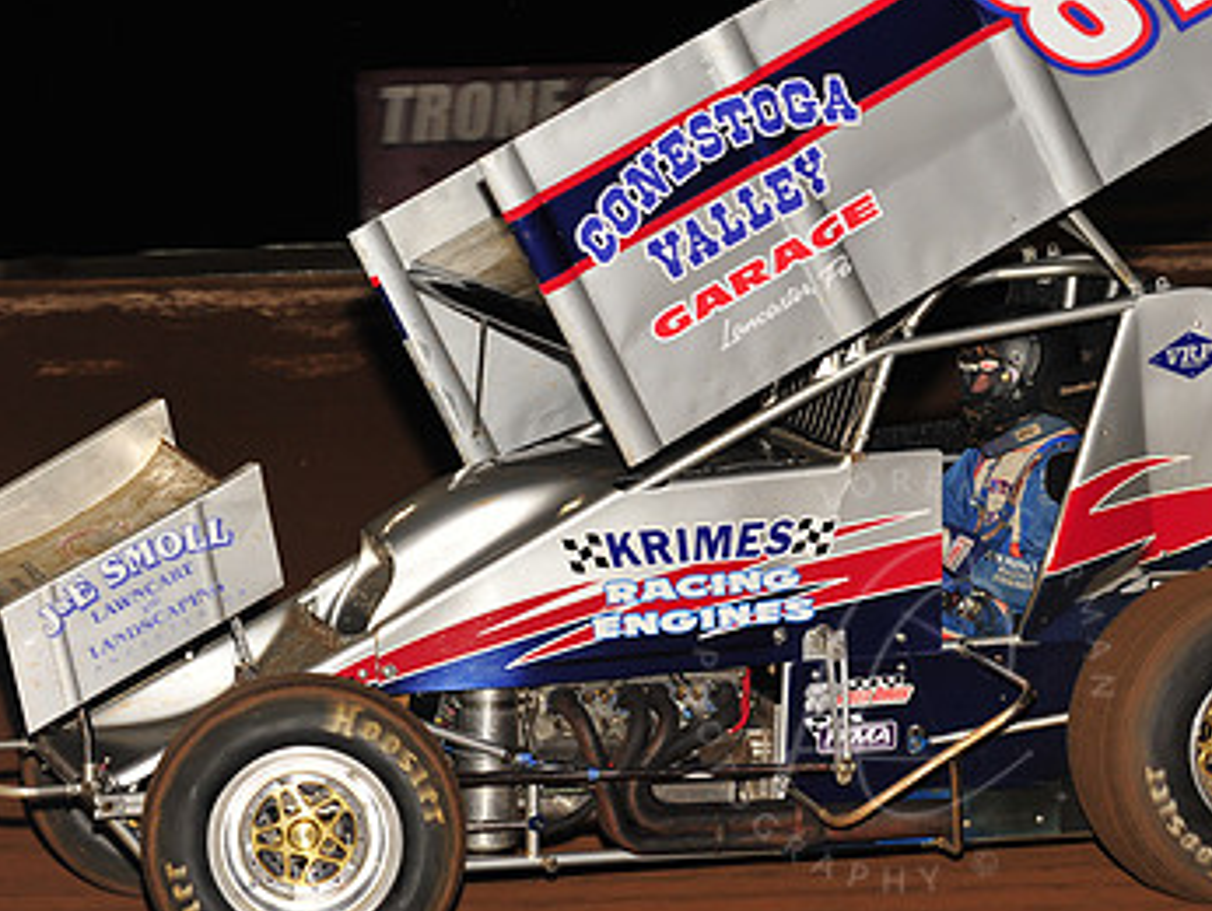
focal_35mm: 148
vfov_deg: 10.0
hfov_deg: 13.3
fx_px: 5185
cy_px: 357
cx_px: 900
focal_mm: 92
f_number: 8
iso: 1000
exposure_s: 1/320
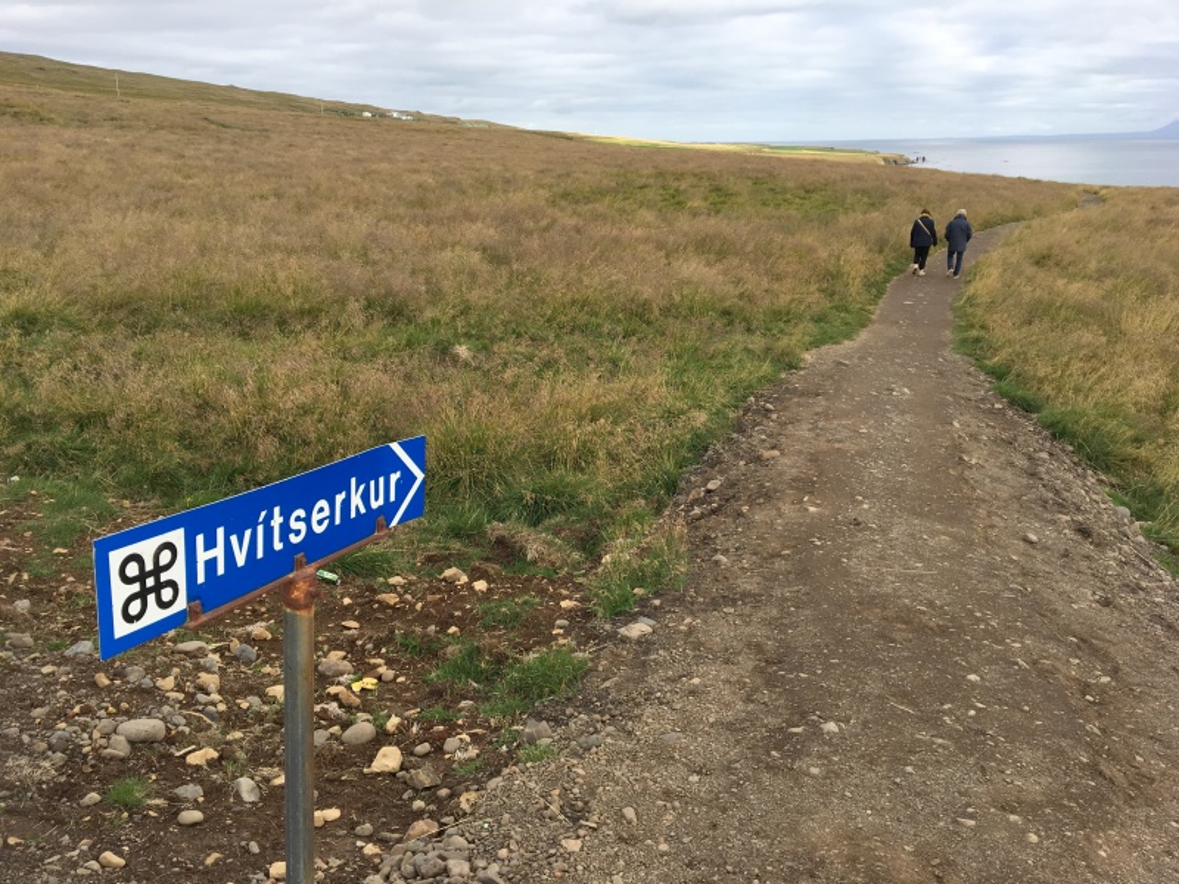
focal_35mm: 29
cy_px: 442
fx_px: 988
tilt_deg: -17.1
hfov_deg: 61.7
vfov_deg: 48.2
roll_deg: +0.3
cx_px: 590
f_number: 2.2
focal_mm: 4.15
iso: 25
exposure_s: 1/635
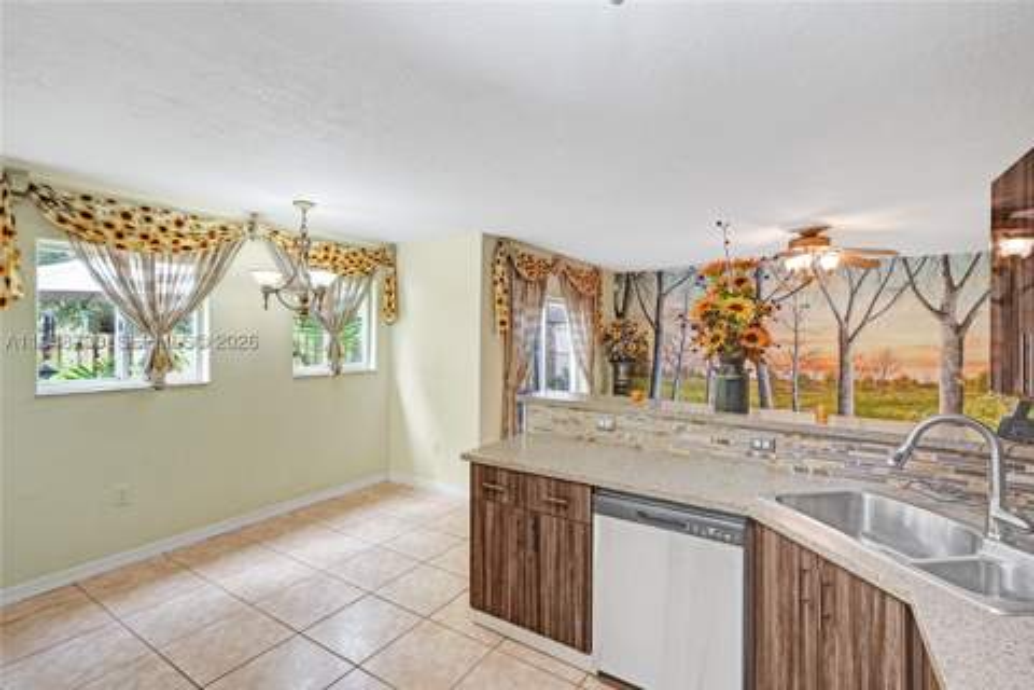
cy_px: 345
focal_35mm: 16
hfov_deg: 96.7
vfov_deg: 73.7
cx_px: 517
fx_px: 460
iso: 640
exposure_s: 1/100
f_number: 4
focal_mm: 16
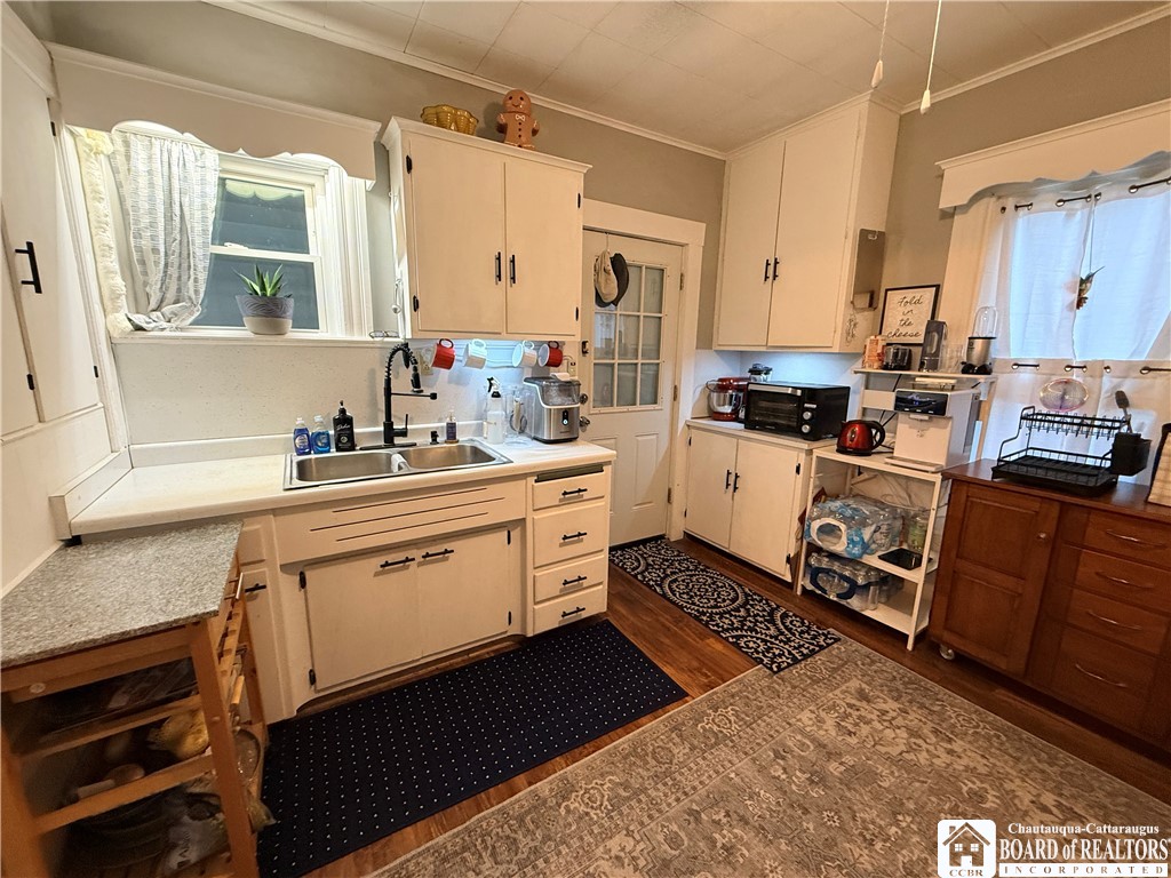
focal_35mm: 14
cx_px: 586
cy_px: 439
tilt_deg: -10.0
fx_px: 474
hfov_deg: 102.1
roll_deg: -1.4
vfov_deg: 85.7
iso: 400
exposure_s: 1/60
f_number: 2.2
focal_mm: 2.22
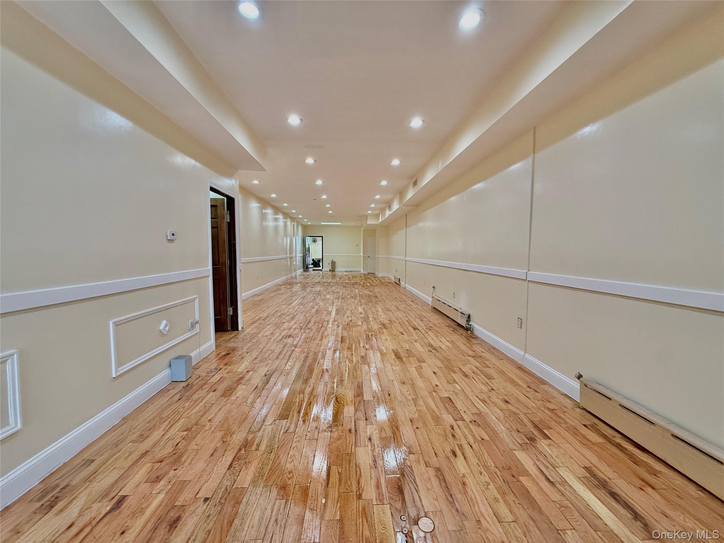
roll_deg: -0.3
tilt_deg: -3.4
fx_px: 293
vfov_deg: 85.7
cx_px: 362
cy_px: 272
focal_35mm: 14
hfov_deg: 102.1
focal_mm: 2.22
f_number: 2.2
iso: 320
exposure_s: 1/120
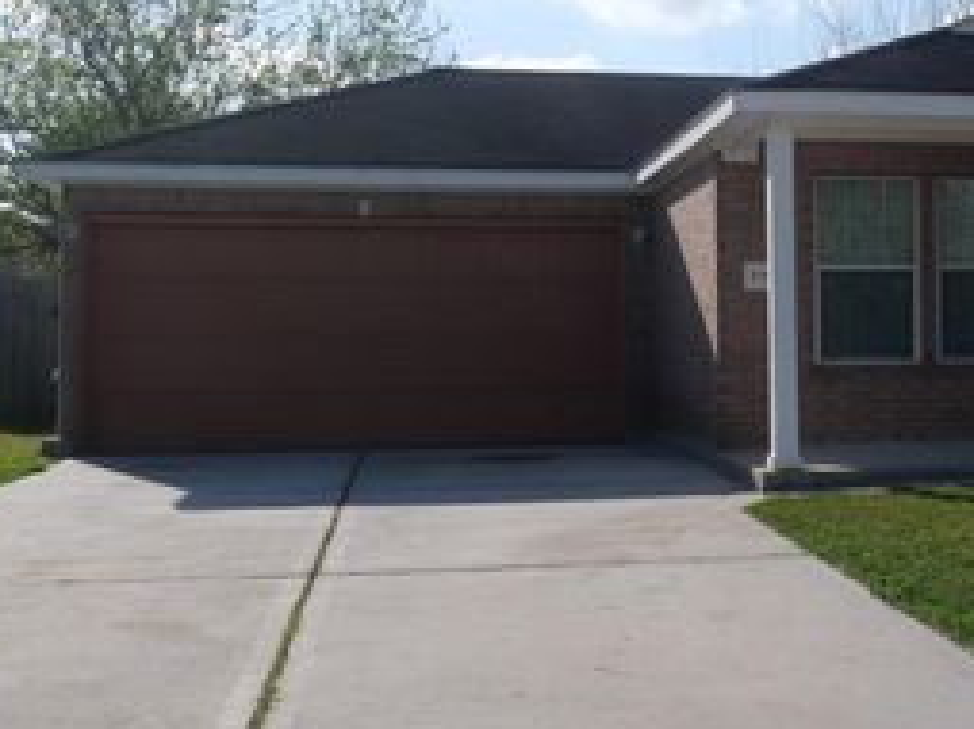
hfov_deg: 29.3
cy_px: 194
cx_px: 909
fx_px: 1771
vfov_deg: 23.0
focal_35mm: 63
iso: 200
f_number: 10
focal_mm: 16
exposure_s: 1/400
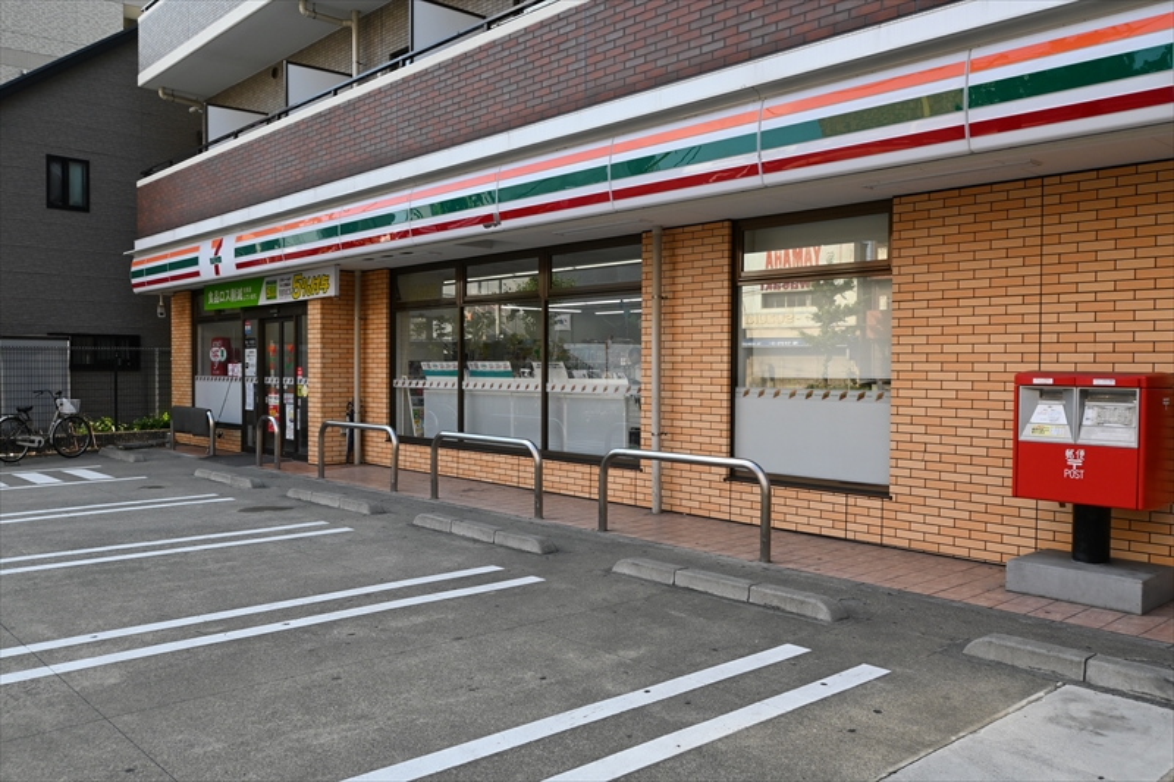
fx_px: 978
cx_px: 587
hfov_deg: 61.9
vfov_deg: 43.6
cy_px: 391
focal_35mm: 30
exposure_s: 1/200
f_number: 8
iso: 400
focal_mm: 20
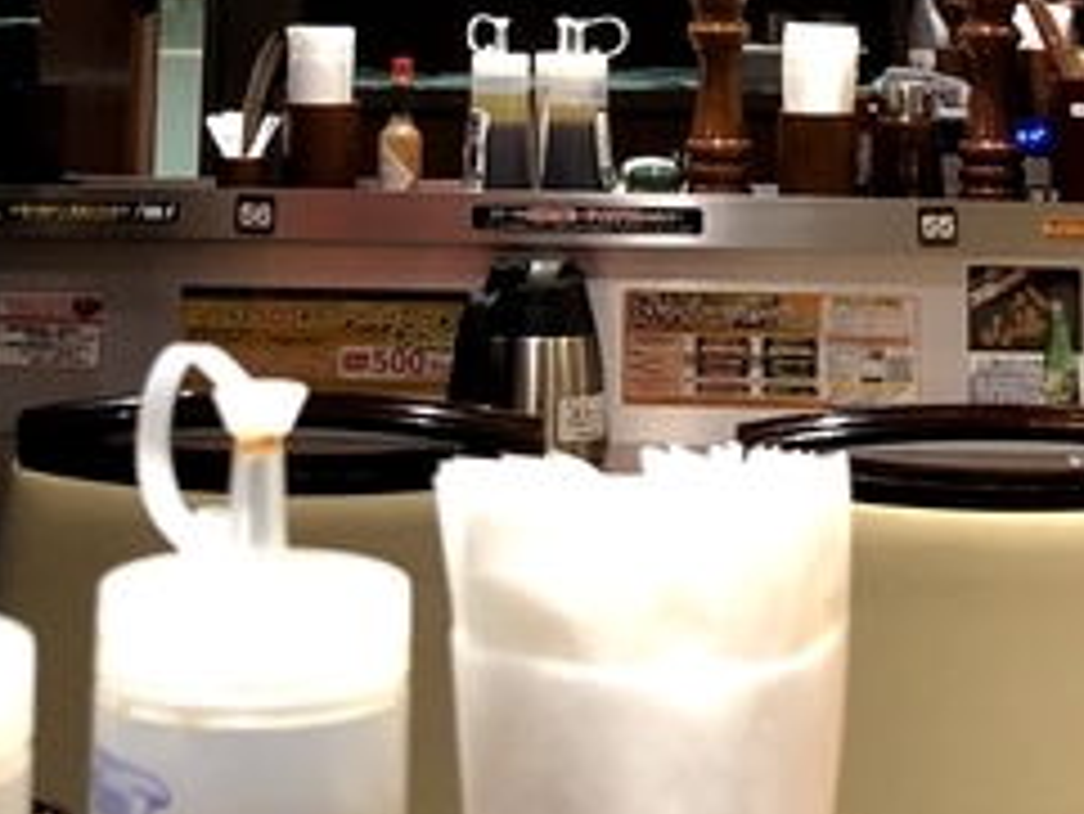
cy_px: -427
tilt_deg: +8.0
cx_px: 562
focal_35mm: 93
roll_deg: -0.4
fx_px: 2914
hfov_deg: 21.1
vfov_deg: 14.7
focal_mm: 4
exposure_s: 1/17
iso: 80
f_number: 1.8
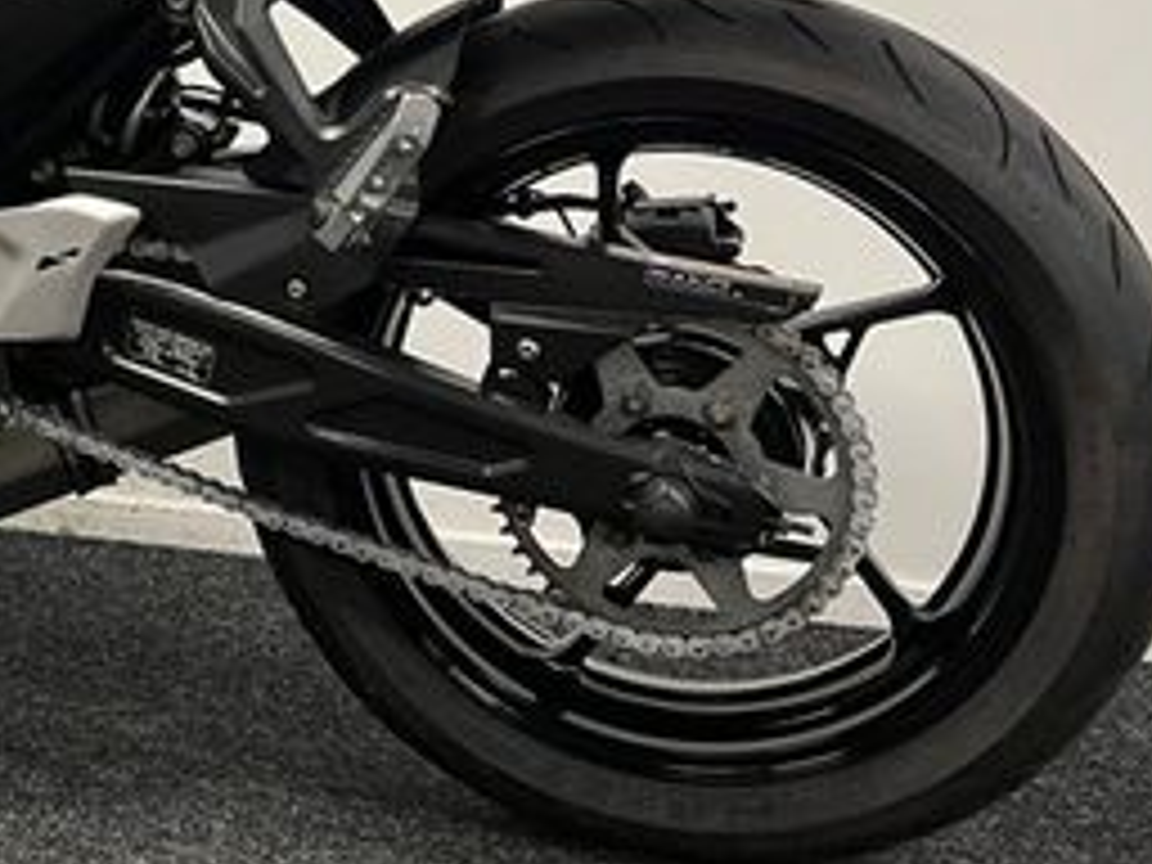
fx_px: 2163
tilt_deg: -3.4
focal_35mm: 65
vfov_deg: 21.9
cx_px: -76
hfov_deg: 27.6
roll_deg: +0.2
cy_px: 45
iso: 100
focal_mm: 5.1
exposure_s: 1/50
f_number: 1.6
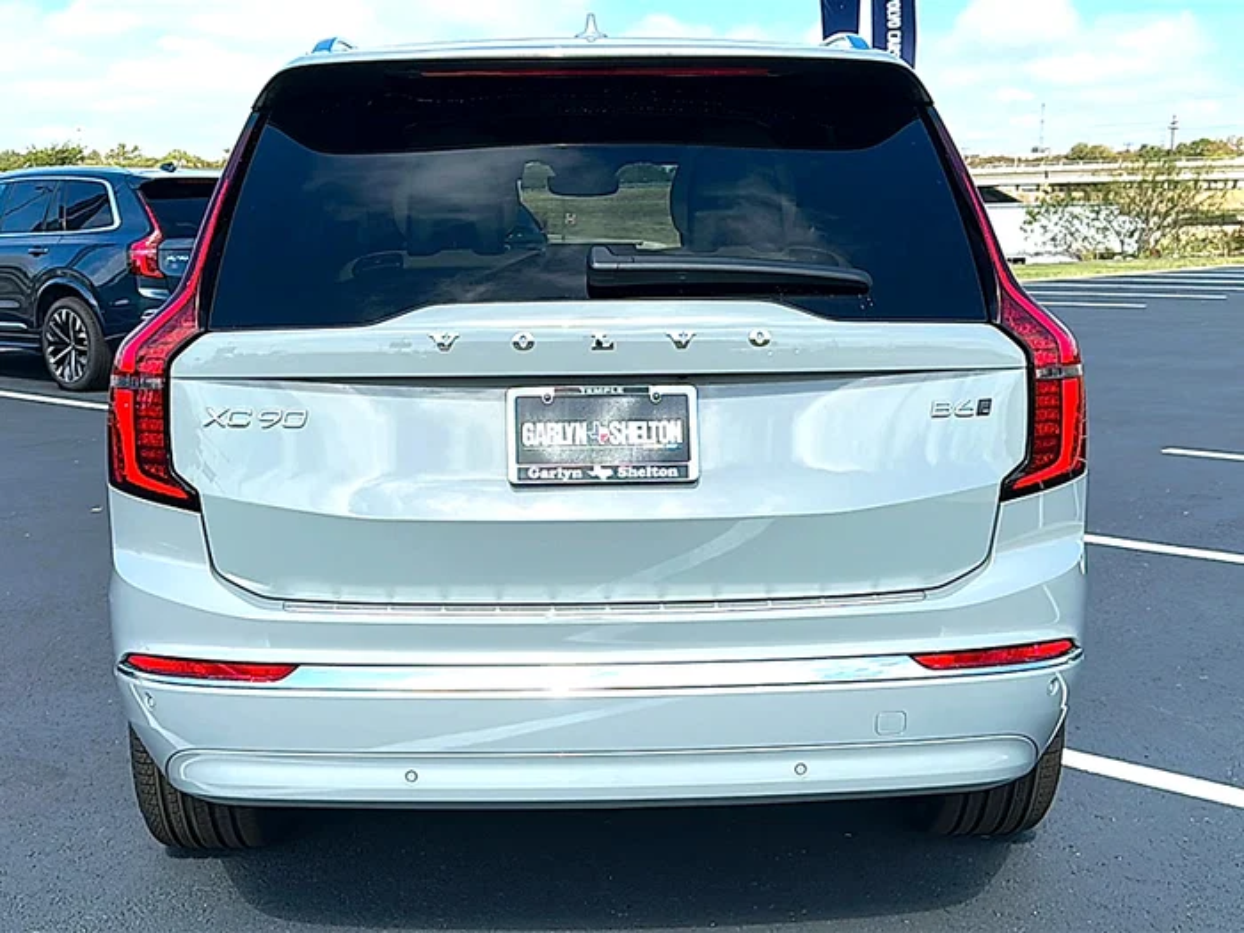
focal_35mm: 38
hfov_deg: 49.0
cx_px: 622
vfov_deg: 37.7
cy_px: 466
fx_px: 1366
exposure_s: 1/3891
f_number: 1.78
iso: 80
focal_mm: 6.86
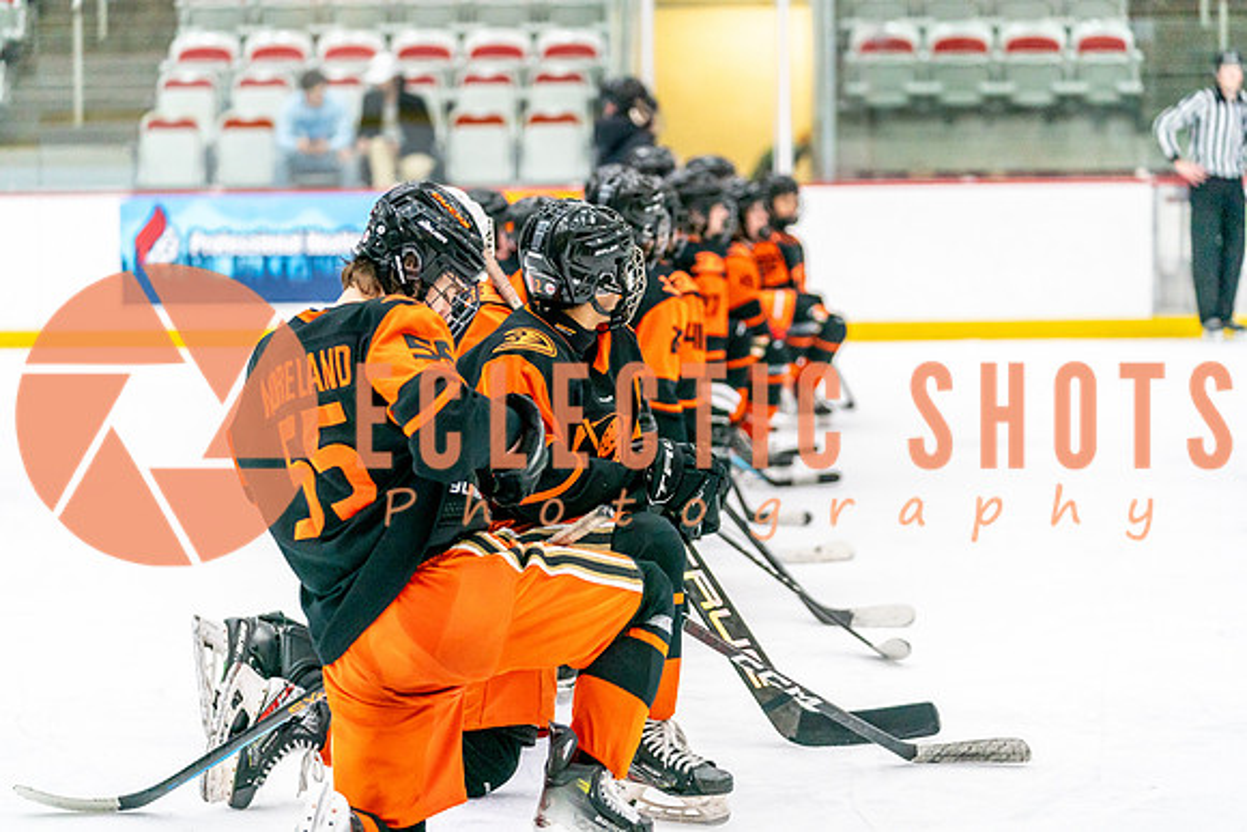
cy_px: 416
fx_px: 3638
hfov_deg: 19.5
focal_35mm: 105
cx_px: 624
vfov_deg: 13.0
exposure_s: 1/1250
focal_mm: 105
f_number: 2.8
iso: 3200
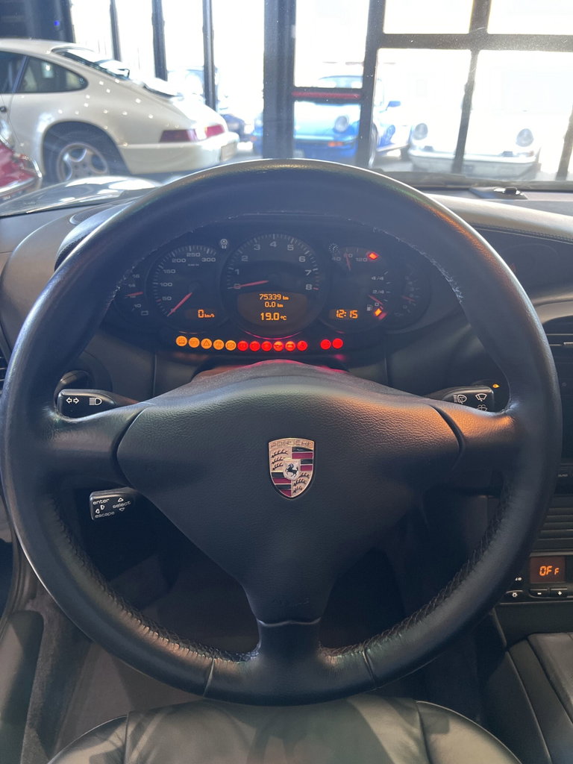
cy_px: 382
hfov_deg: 53.1
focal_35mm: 26
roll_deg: -1.2
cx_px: 286
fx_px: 574
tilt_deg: -26.4
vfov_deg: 67.3
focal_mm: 5.7
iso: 160
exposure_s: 1/60
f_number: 1.5
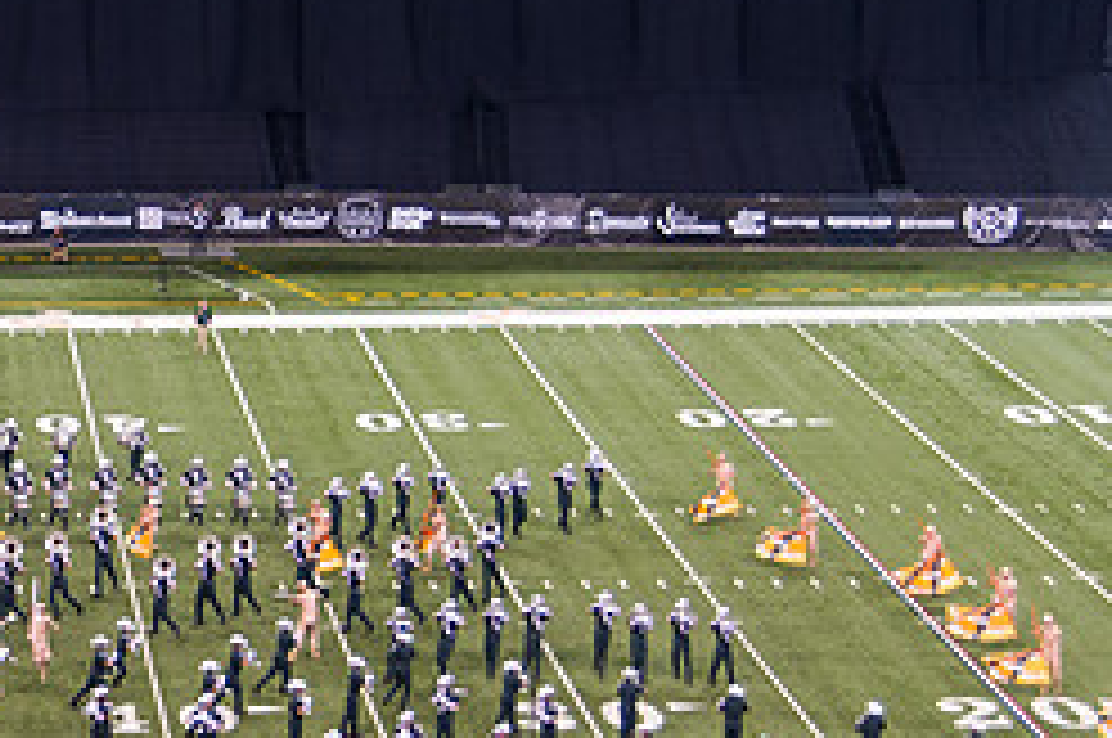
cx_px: -33
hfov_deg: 17.9
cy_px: 521
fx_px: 3424
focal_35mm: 111
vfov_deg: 12.3
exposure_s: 1/200
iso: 800
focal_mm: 42
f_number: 4.5
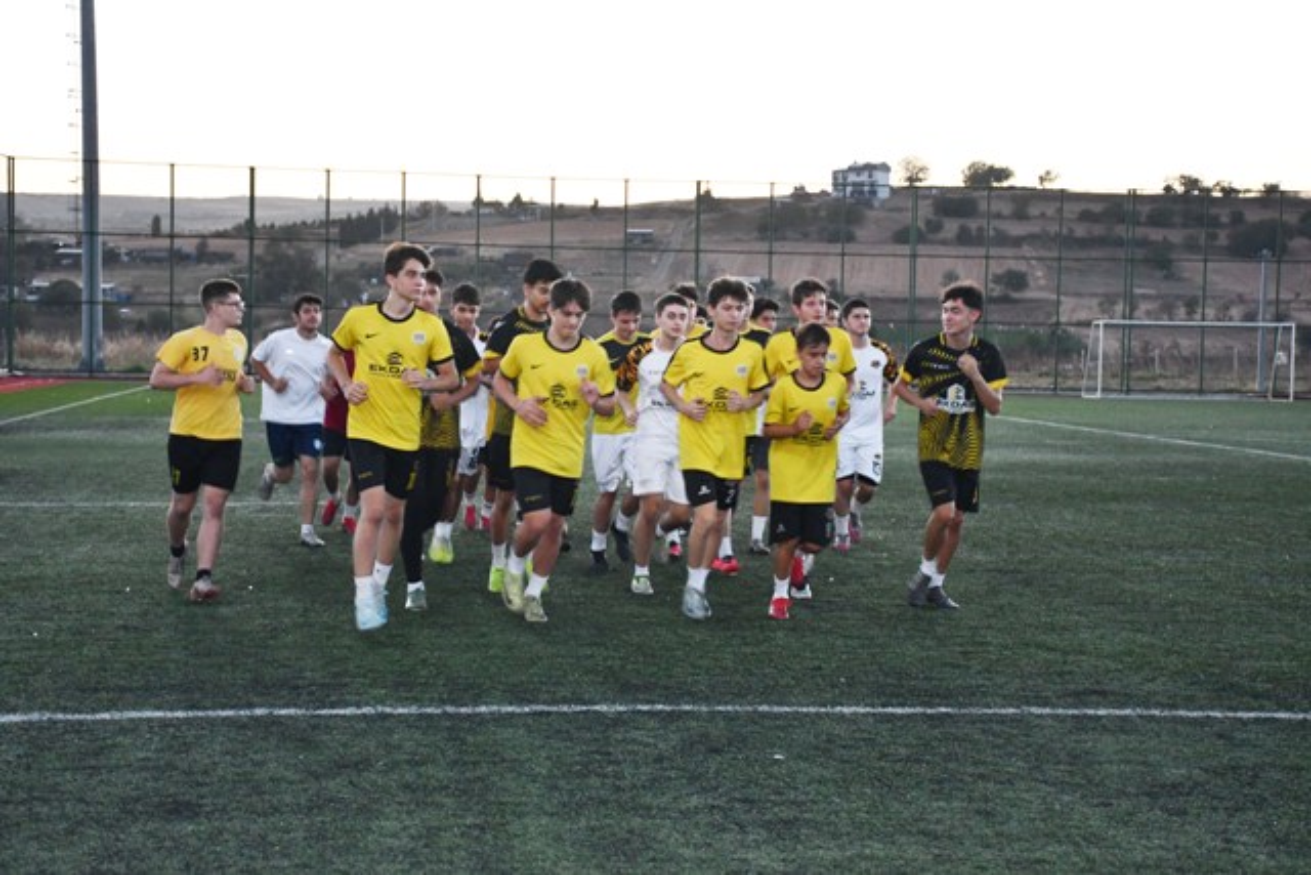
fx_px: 2440
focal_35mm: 67
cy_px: 438
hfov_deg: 30.1
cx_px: 656
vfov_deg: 20.3
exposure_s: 1/60
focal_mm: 45
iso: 1800
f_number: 4.5
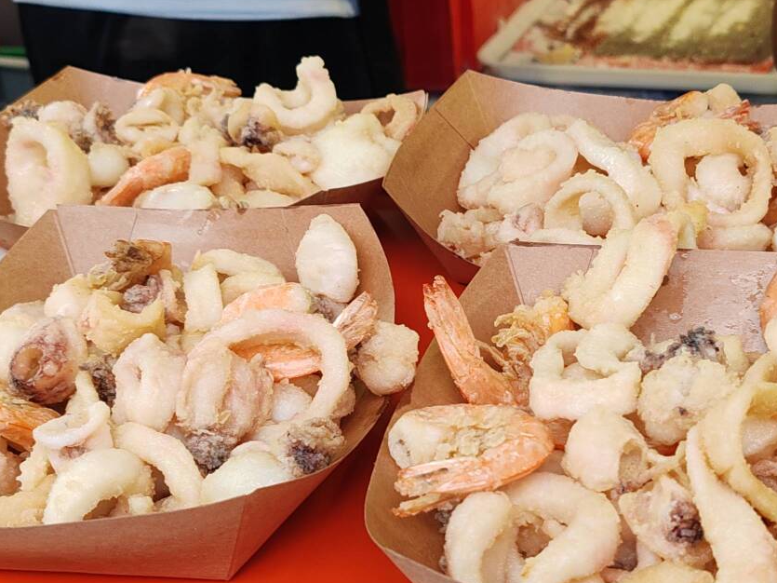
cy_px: 334
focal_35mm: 65
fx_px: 1459
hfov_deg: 29.8
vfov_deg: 22.6
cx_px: 430
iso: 800
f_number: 1.9
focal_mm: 6.12
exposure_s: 1/100
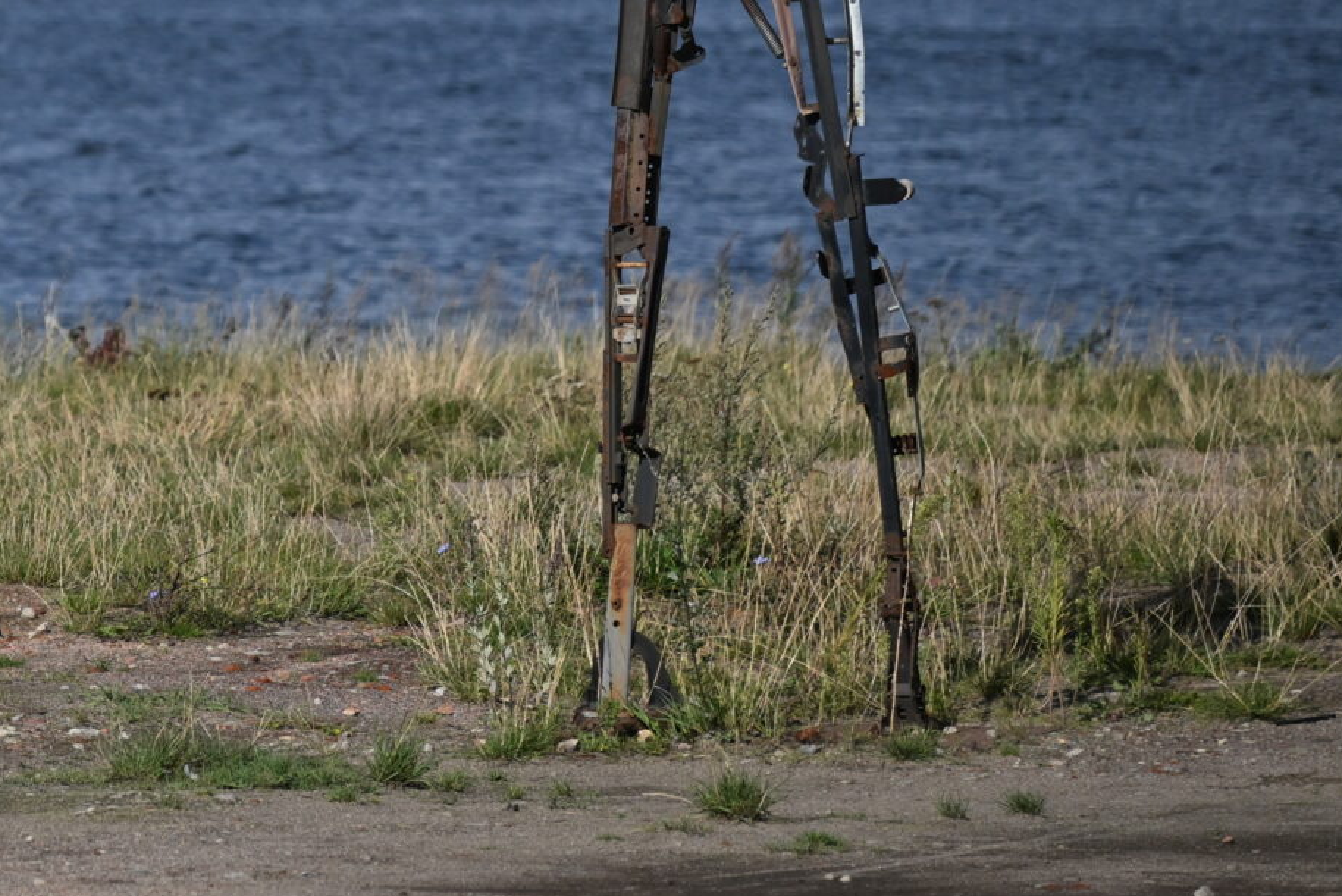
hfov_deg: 6.1
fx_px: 12529
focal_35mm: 336
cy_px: -203
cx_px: -379
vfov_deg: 4.1
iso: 400
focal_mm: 120
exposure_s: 1/6400
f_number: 4
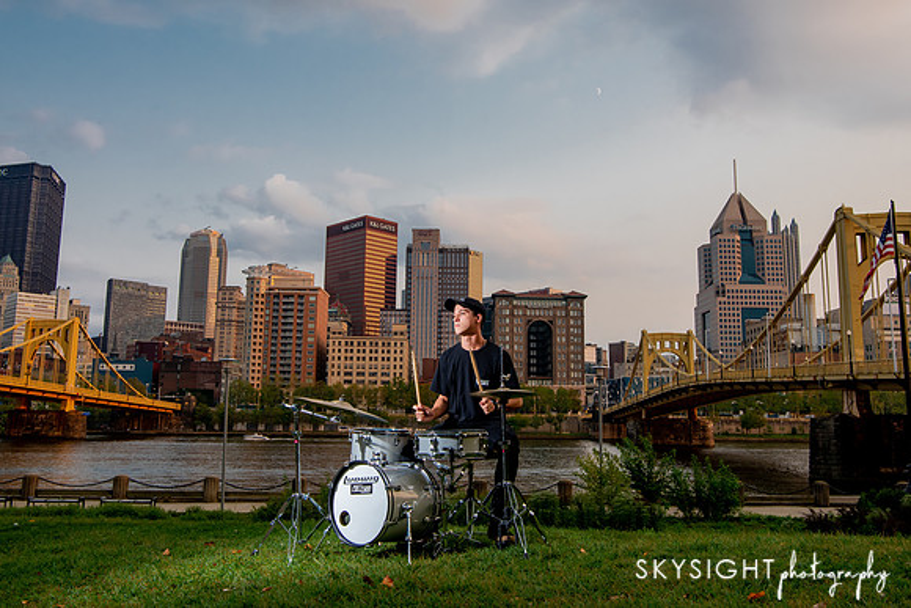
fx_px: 811
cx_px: 450
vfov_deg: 41.1
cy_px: 302
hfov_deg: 58.7
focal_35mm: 32
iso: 500
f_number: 11
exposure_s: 1/200
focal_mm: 31
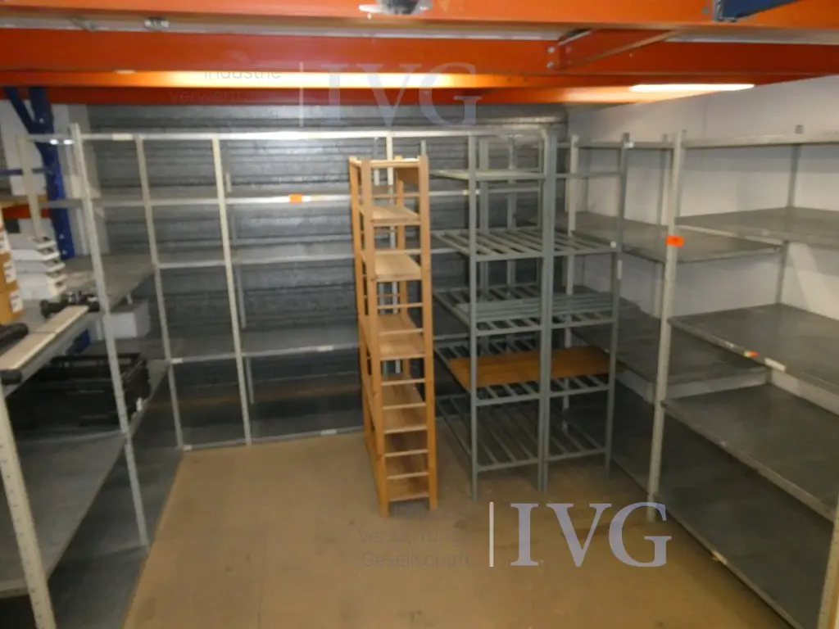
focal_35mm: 24
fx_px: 582
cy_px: 314
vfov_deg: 56.8
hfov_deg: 71.6
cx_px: 420
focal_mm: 4.3
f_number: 3.3
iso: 800
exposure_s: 1/60
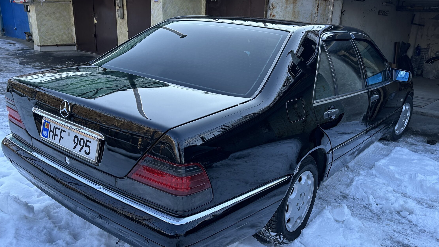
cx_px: 231
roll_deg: -2.2
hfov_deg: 64.3
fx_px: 349
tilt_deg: -19.3
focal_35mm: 30
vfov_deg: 38.8
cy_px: 143
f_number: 1.78
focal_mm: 6.86
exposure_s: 1/604
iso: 80
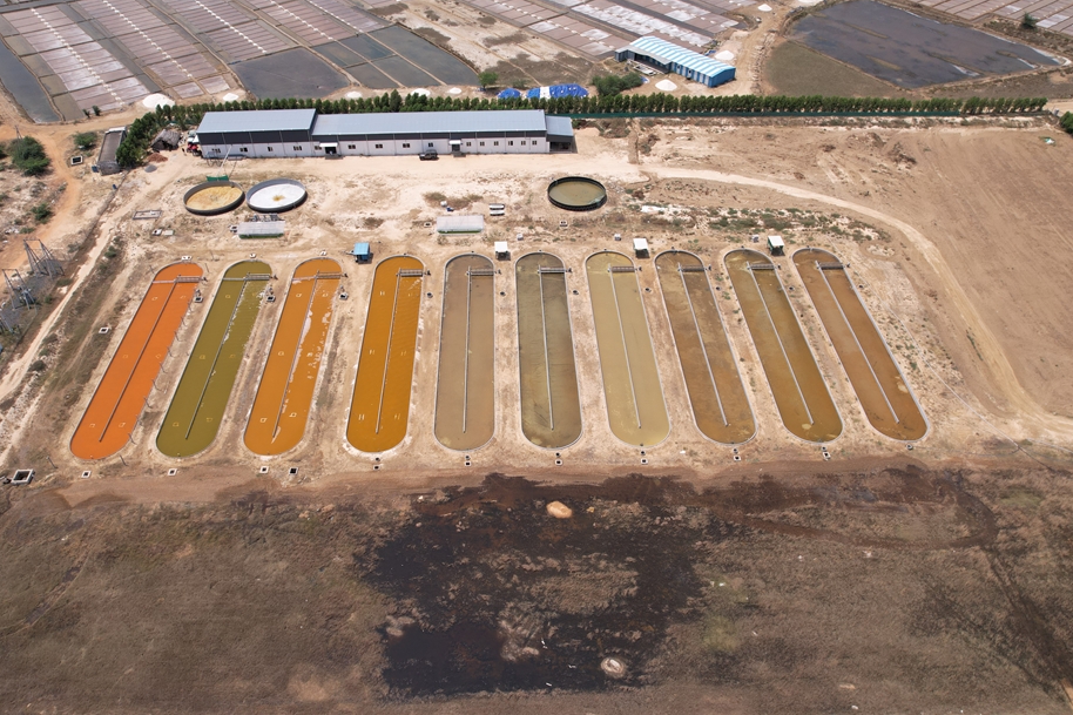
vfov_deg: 49.5
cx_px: 512
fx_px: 775
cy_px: 382
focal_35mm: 26
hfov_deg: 69.4
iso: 110
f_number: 2.8
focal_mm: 8.38
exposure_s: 1/640
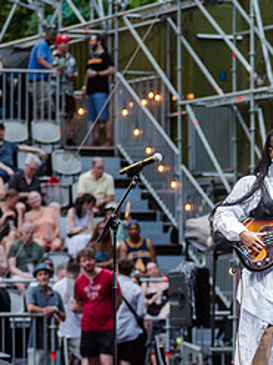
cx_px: 261
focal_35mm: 237
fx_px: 2494
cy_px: 206
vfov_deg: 8.4
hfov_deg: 6.2
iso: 800
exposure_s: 1/400
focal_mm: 105
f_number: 3.2
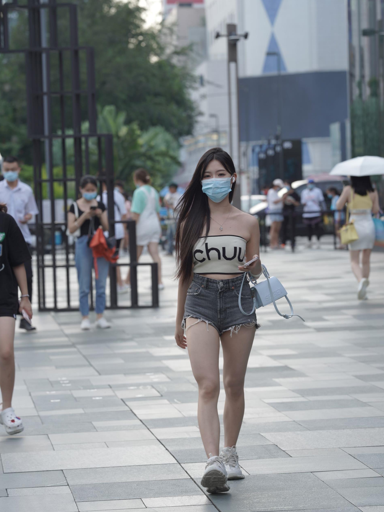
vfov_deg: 13.4
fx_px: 2174
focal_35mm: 147
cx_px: 192
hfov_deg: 10.1
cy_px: 279
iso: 400
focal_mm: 135
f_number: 5.6
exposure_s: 1/400
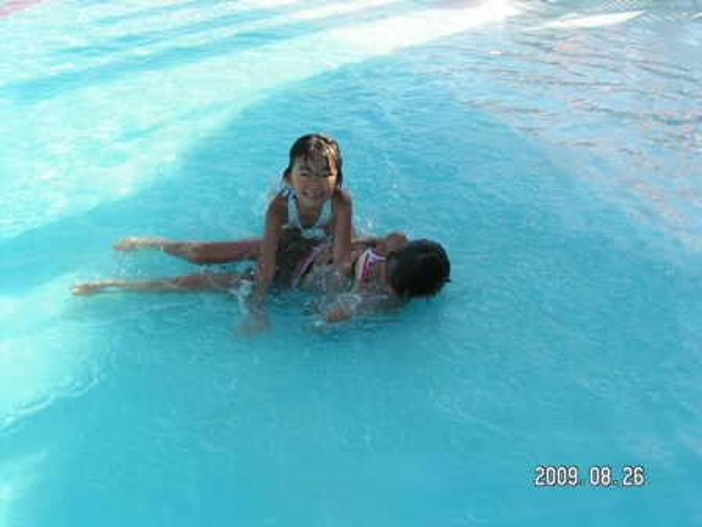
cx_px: 351
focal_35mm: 38
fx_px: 771
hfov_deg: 49.0
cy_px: 264
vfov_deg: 37.7
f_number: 5.6
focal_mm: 5.8
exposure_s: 1/125
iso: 50
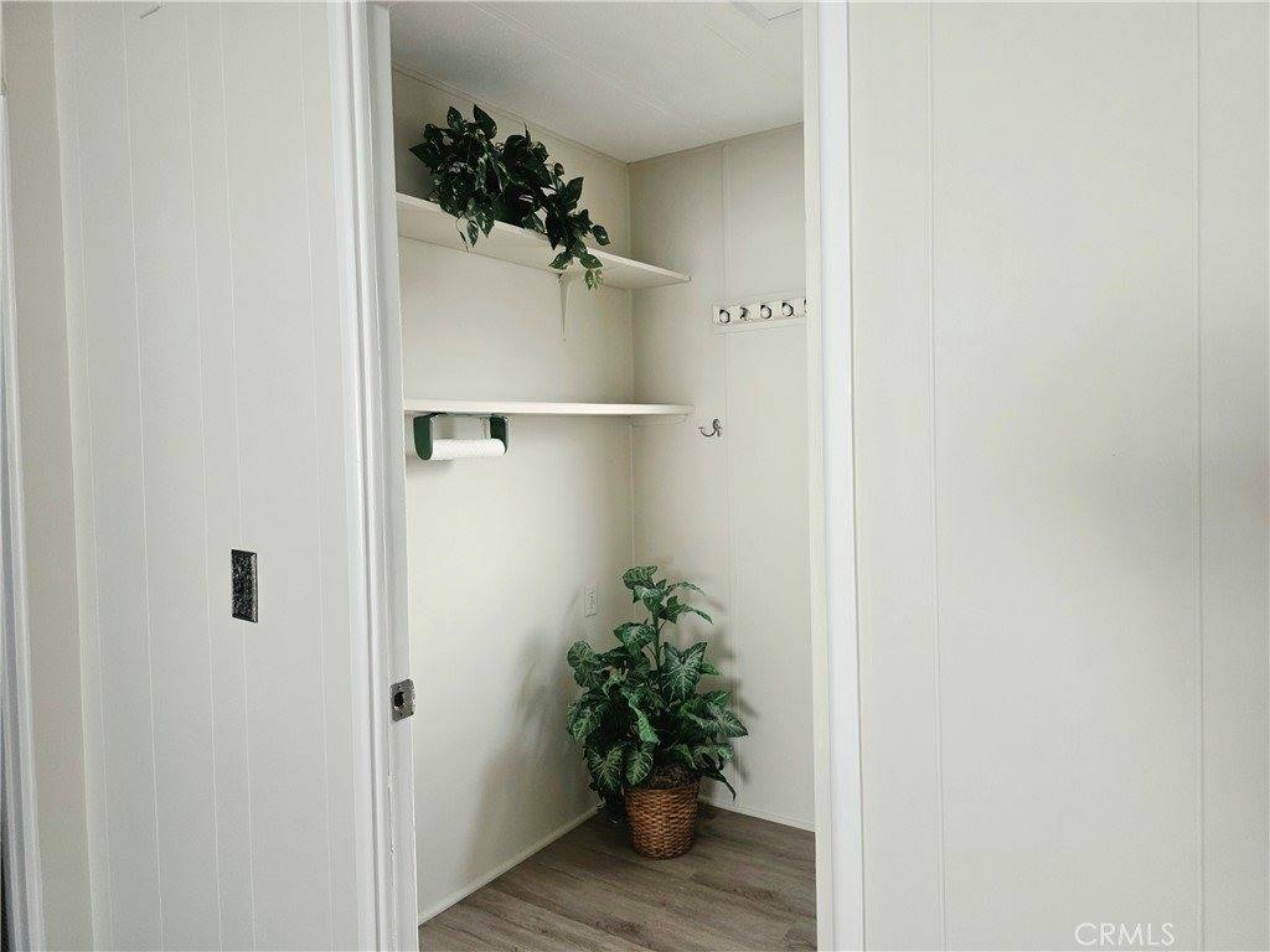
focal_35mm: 23
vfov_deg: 58.9
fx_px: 844
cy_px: 476
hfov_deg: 73.9
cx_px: 635
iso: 200
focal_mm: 6.3
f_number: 1.7
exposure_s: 1/182
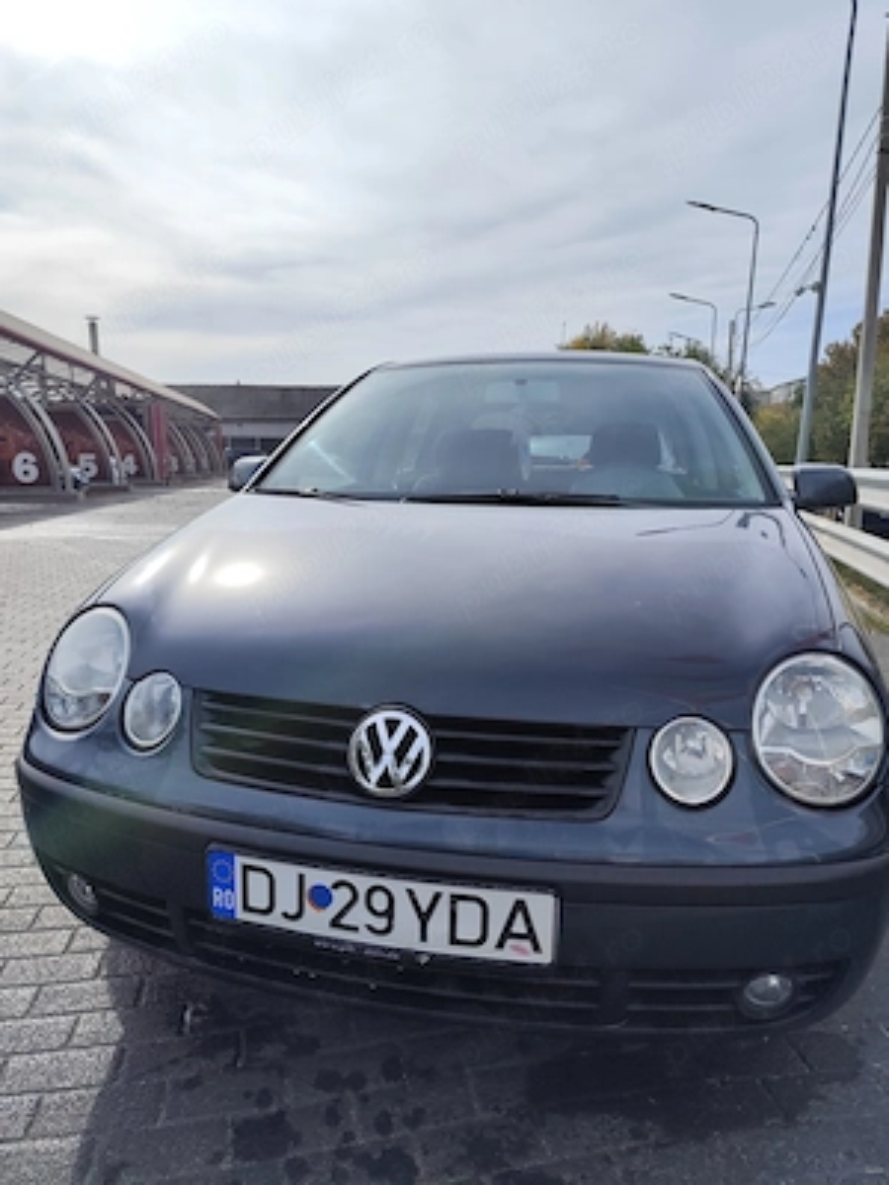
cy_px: 592
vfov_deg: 73.9
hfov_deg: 58.9
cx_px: 444
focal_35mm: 23
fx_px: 788
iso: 50
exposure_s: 1/1722
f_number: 1.65
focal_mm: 6.19
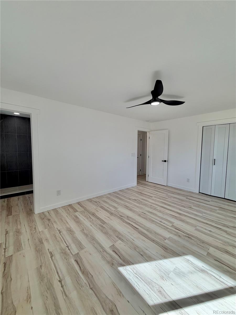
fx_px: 127
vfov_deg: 102.1
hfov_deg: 85.7
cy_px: 158
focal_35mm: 14
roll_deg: -0.4
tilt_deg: -4.3
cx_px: 118
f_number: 2.2
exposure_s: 1/234
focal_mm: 2.22
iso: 40
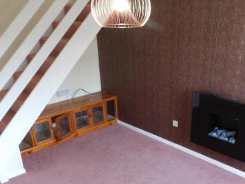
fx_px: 269
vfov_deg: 36.7
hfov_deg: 48.4
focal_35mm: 38
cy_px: 140
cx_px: 158
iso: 200
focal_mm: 4.3
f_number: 4.1
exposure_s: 1/15
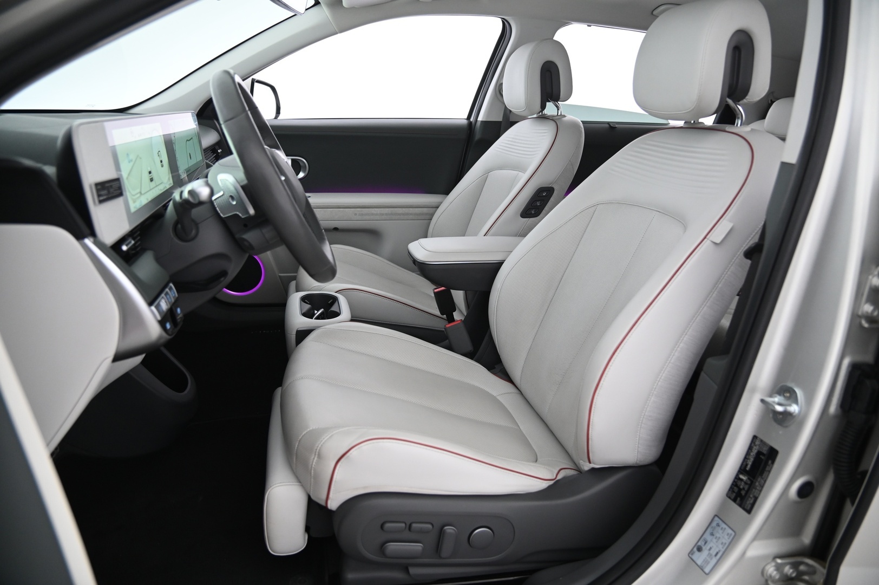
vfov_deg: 53.1
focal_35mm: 24
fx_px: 586
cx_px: 440
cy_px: 292
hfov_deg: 73.8
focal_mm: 24
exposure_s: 1/25
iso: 2000
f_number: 4
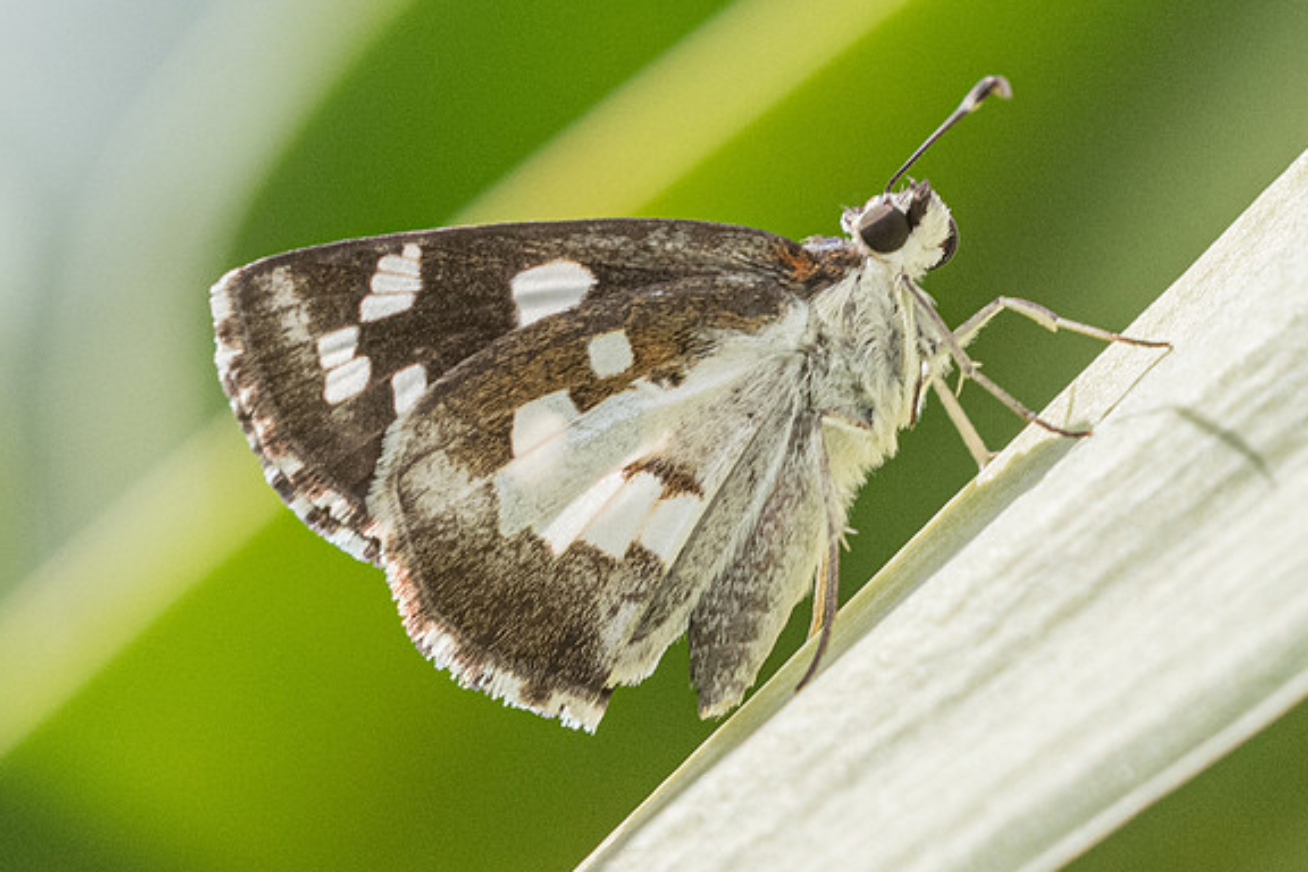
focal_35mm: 514
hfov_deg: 4.0
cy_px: 488
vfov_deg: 2.7
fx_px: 18674
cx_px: 628
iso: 800
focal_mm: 150
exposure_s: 1/500
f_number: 9
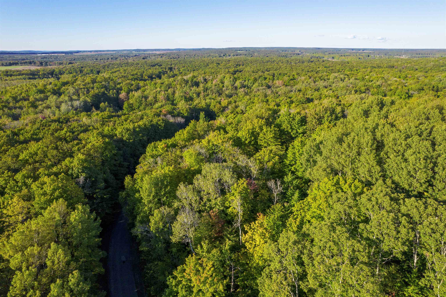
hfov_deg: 78.6
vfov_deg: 57.2
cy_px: 148
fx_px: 272
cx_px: 223
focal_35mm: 22
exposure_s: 1/2500
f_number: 2.8
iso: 100
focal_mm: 8.38
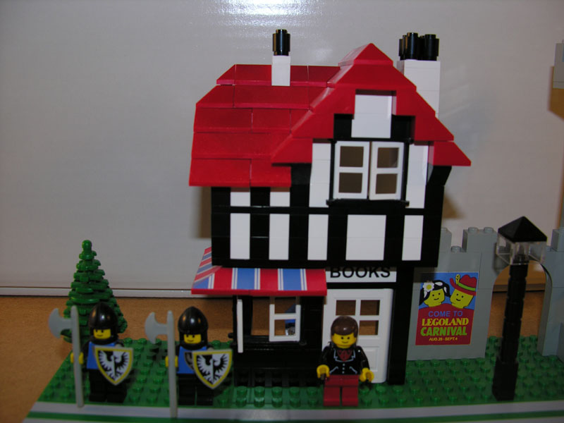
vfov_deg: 40.7
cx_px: 282
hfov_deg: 52.6
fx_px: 570
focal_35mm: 35
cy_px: 212
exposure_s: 1/60.1
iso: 50
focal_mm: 8.9
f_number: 2.8
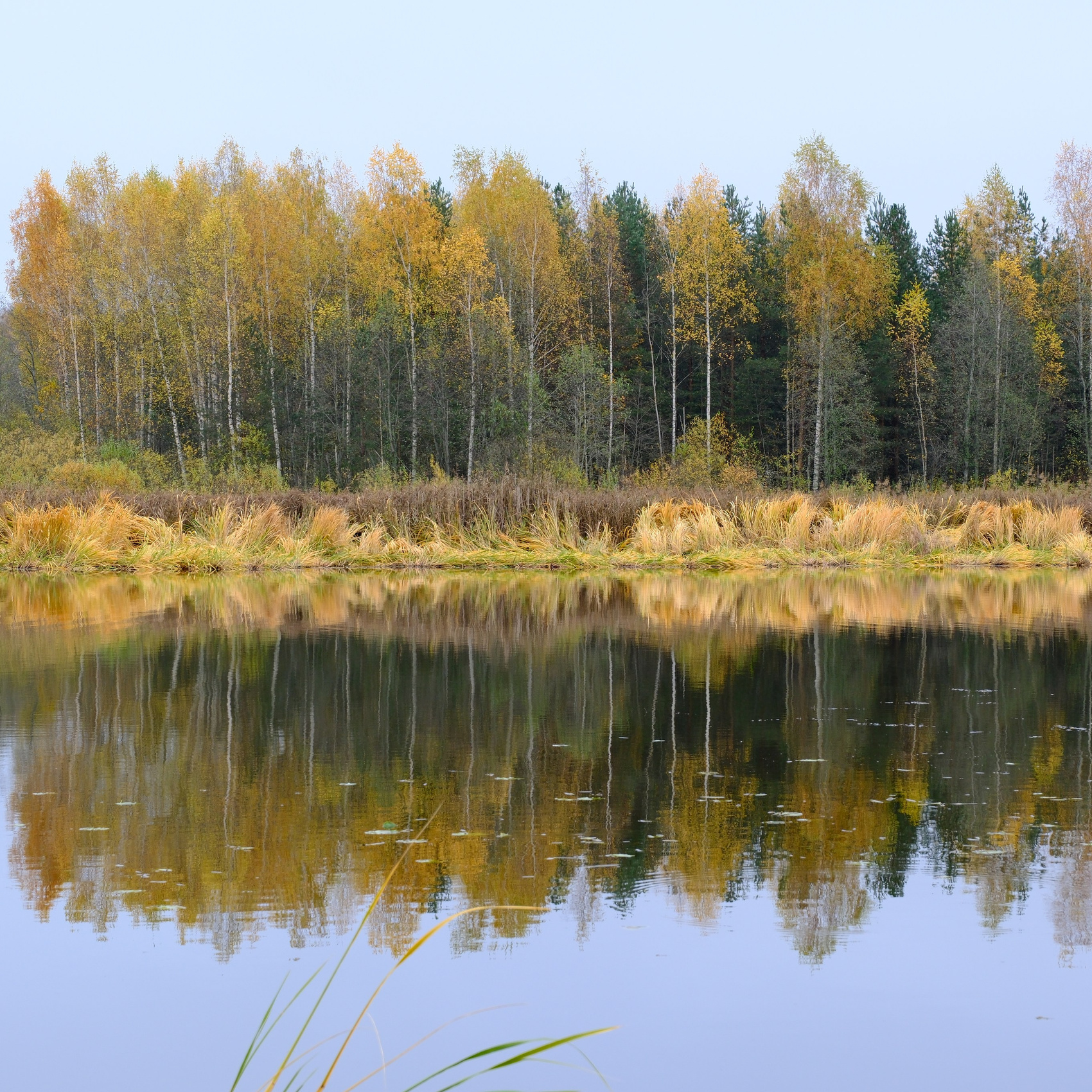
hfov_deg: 18.1
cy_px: 548
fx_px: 3426
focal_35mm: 96
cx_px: 590
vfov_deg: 18.1
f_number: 5
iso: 250
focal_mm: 50
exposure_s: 1/90
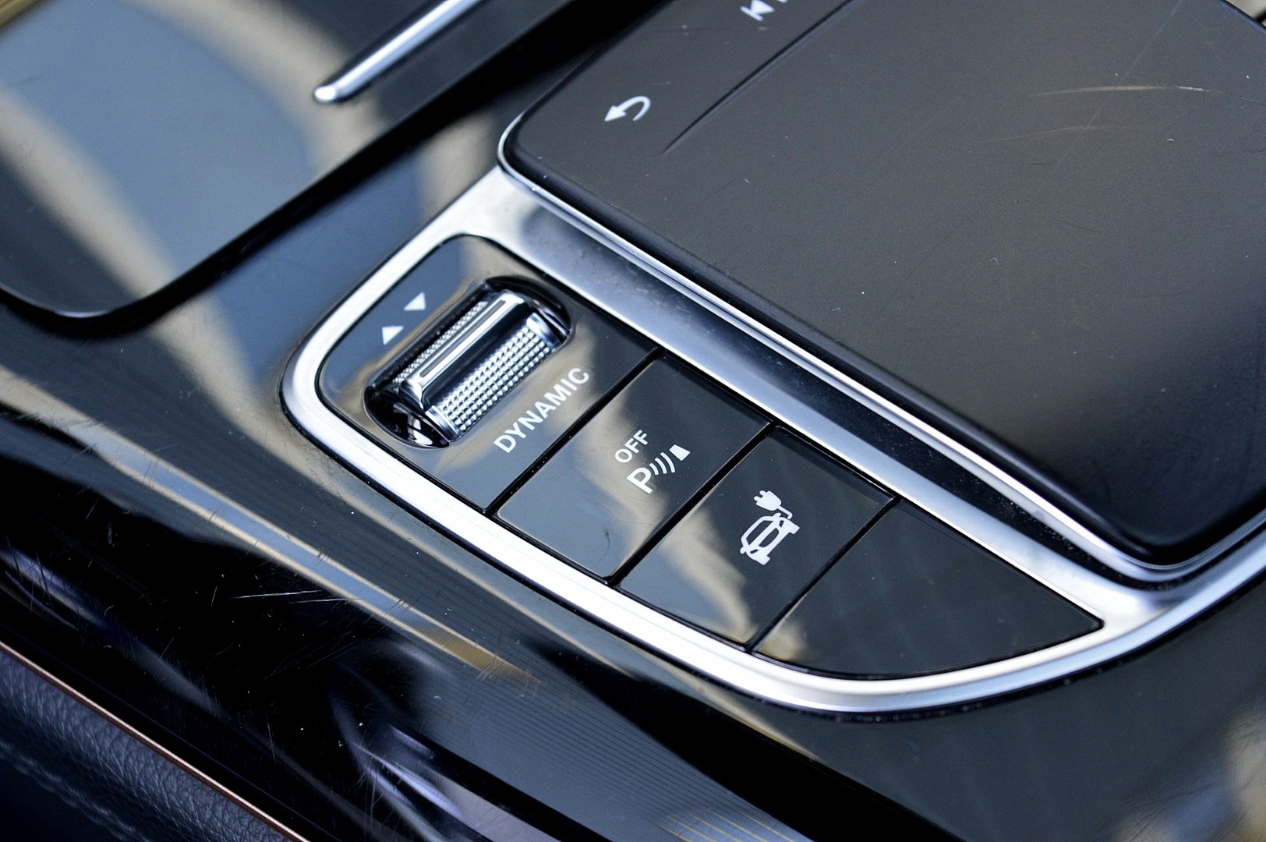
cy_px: 421
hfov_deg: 24.6
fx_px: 2899
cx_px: 633
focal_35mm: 82
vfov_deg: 16.5
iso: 800
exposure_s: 1/30
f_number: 5.6
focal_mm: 55
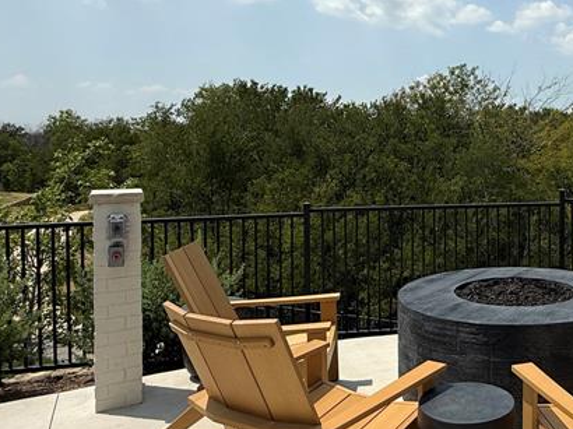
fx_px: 579
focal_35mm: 35
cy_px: 155
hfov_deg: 48.0
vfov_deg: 40.3
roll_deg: -0.3
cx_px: 500
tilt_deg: -1.2
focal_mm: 2.22
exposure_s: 1/2976
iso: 50
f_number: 2.2
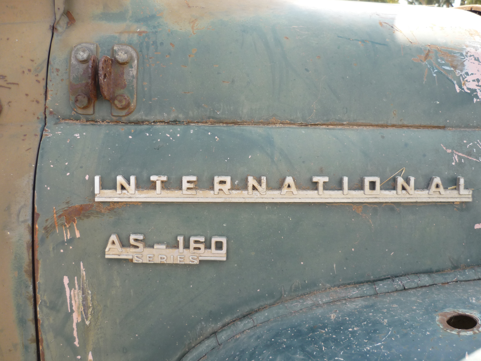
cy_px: 180
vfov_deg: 42.9
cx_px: 240
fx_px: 459
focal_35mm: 33
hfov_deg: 55.4
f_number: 2.8
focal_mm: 5.5
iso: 100
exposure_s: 1/250
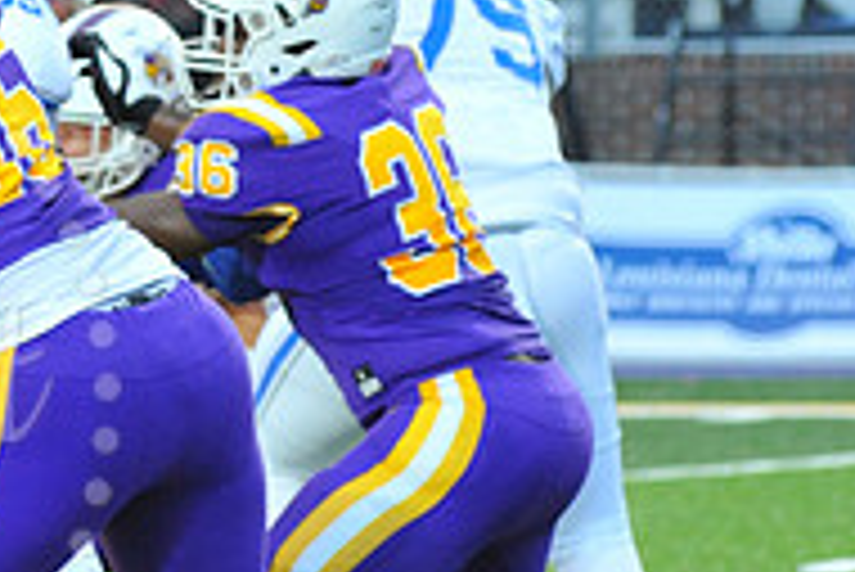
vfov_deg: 2.3
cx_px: -310
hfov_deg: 3.4
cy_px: 396
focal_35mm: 610
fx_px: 14498
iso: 3200
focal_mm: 200
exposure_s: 1/320
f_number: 7.1
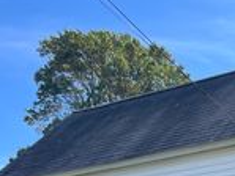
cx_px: 306
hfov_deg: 20.5
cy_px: 260
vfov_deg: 15.7
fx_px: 591
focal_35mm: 87
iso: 50
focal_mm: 5.7
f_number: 1.5
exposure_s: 1/1488
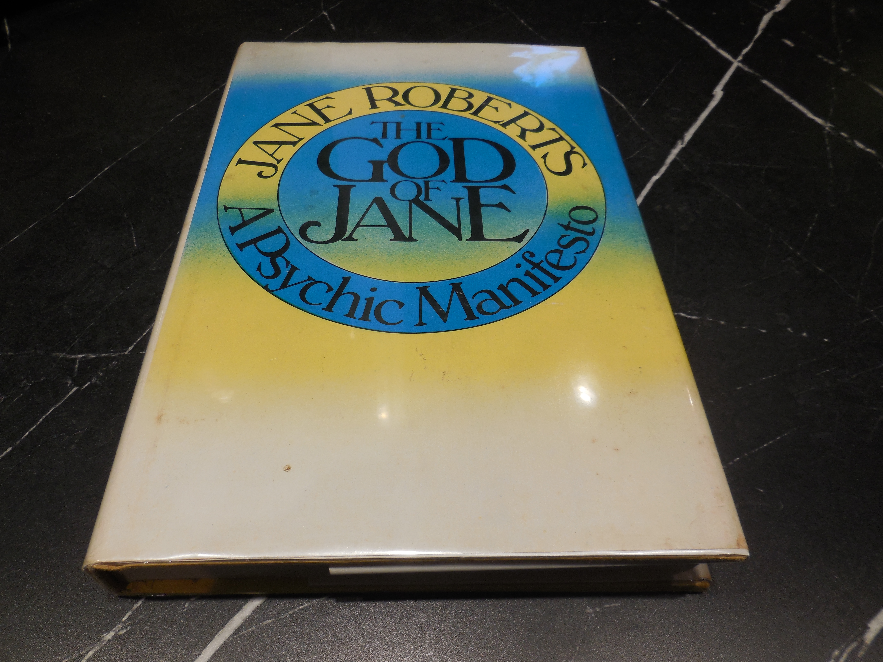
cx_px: 442
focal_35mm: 25
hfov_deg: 69.4
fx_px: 638
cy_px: 331
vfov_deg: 54.9
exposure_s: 1/100
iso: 125
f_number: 3.1
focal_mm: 4.5
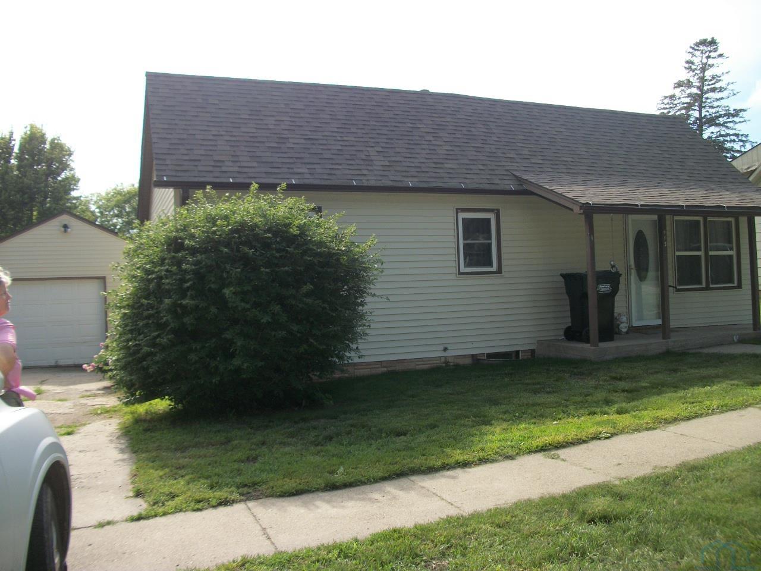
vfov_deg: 44.2
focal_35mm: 32
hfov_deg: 56.8
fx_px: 703
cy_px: 286
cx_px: 380
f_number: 2.9
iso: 80
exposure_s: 1/640
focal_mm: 5.7
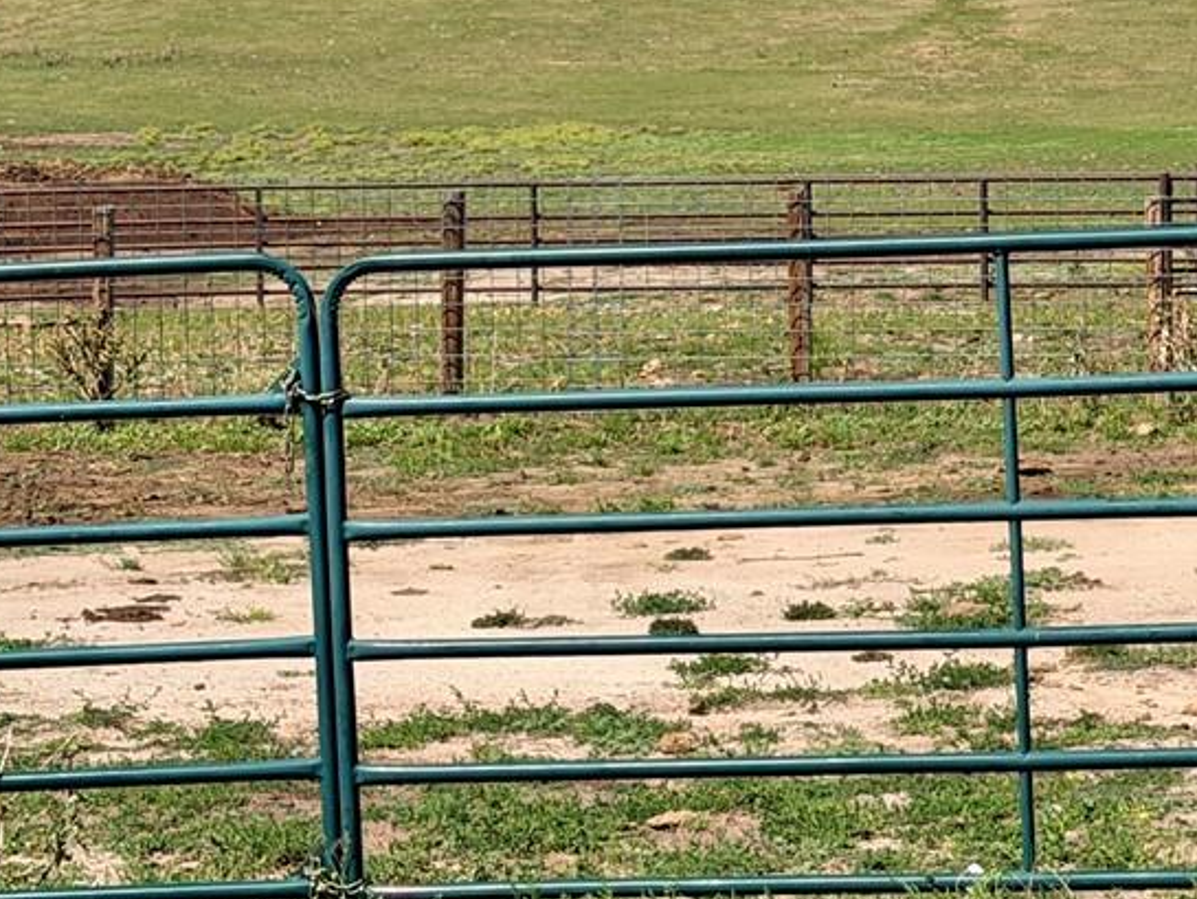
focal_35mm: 141
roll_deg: +1.4
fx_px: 4877
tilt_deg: -2.4
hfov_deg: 13.9
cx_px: 1094
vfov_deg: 10.5
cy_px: 143
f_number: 1.78
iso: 64
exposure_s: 1/7143
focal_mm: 6.76
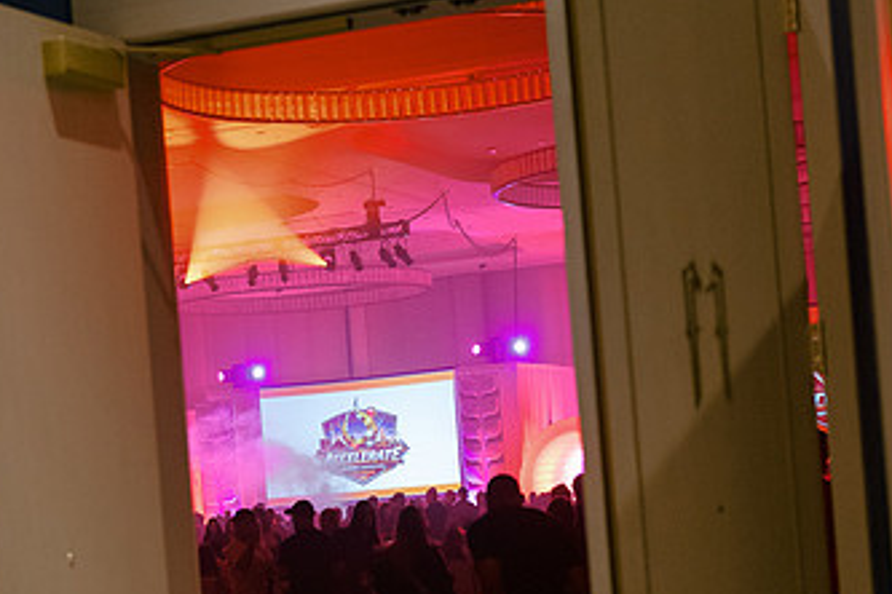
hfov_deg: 23.4
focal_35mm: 87
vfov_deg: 15.6
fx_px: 2155
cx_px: 415
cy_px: 510
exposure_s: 1/160
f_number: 3.2
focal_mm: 50
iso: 1600
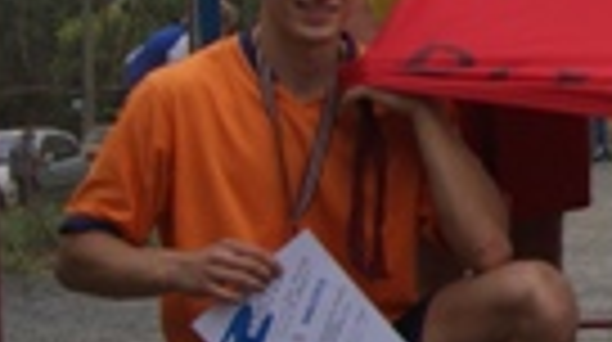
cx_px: 1310
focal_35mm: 163
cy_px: 22
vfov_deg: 7.4
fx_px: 2641
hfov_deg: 11.6
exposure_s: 1/125
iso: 100
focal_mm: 22
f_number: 10
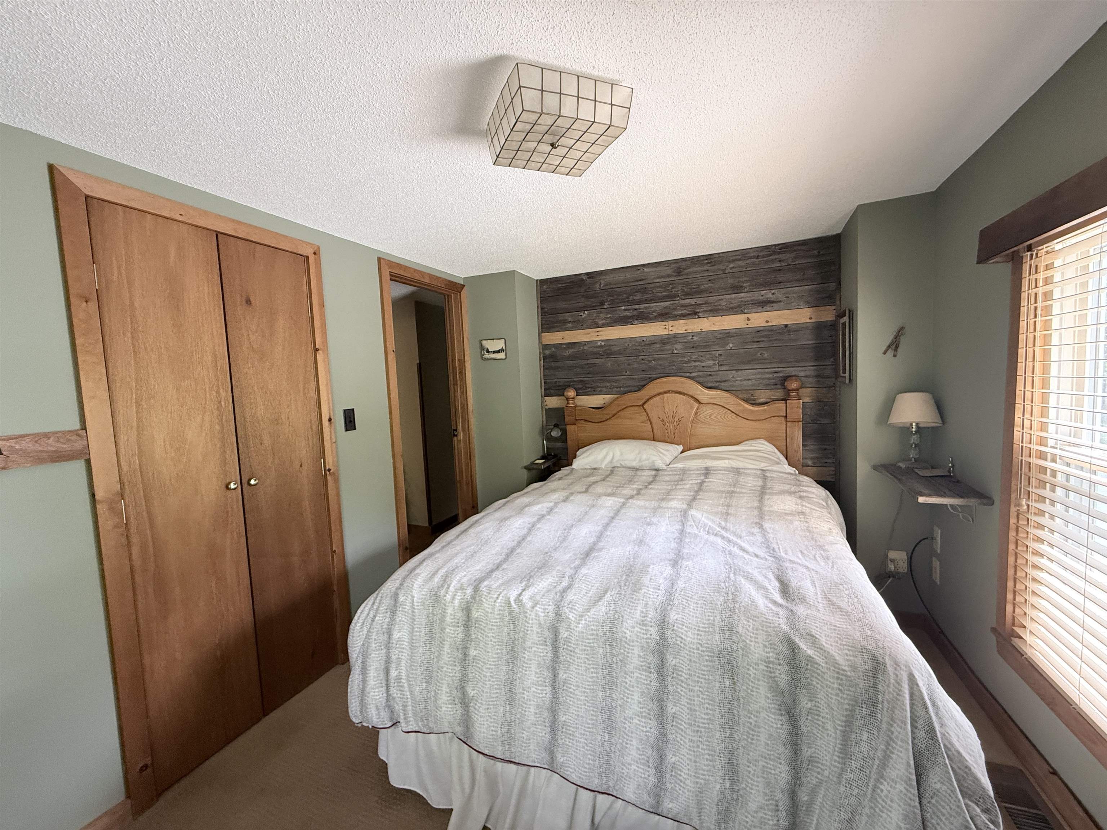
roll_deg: +2.6
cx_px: 554
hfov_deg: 102.1
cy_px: 415
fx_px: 448
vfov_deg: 85.7
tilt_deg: -3.8
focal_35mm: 14
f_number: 2.2
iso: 320
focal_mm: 2.22
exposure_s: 1/99
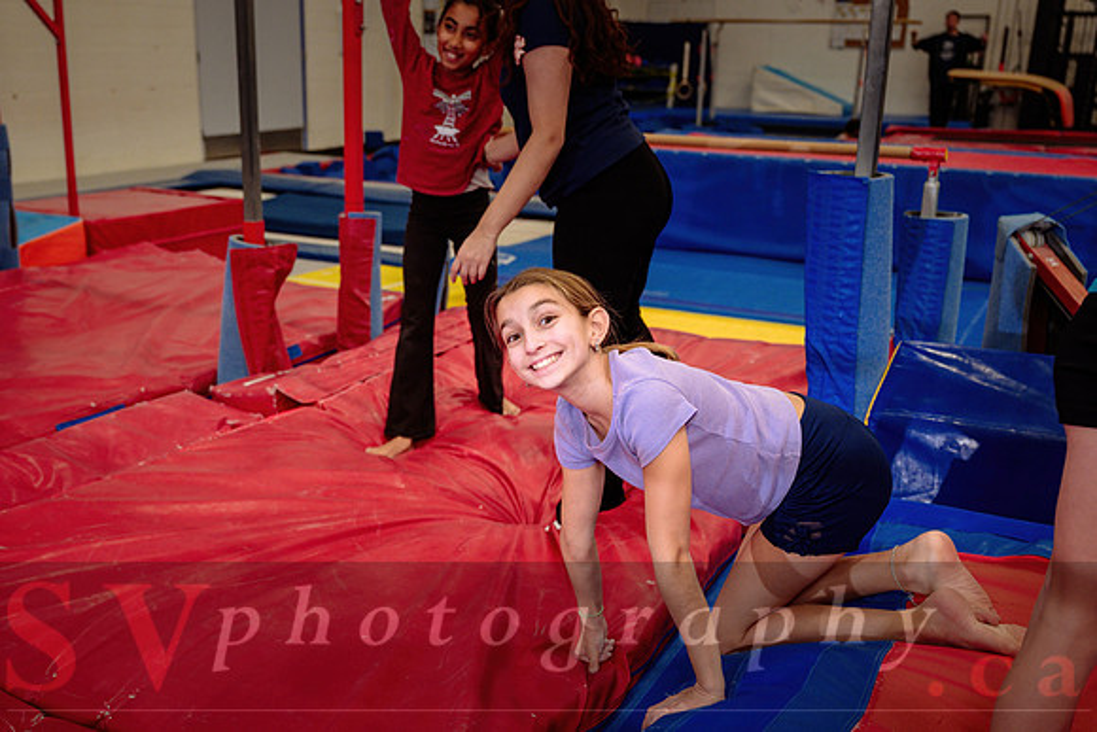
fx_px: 1178
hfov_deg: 49.7
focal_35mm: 39
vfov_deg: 34.5
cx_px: 464
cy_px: 417
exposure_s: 1/250
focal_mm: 33.5
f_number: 3.5
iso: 1600
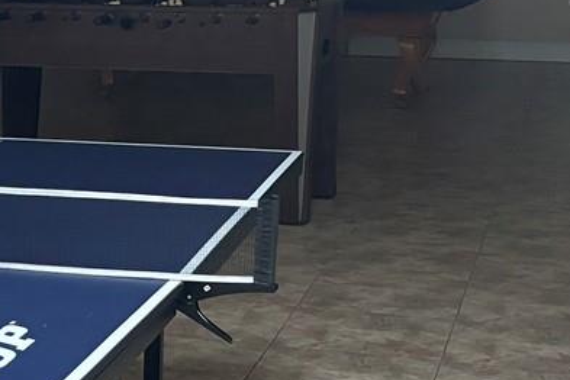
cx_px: -128
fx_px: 1742
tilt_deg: -14.7
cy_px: 271
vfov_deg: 12.4
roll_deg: +1.0
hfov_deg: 17.6
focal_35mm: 110
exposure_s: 1/60
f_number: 1.6
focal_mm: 5.96
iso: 320
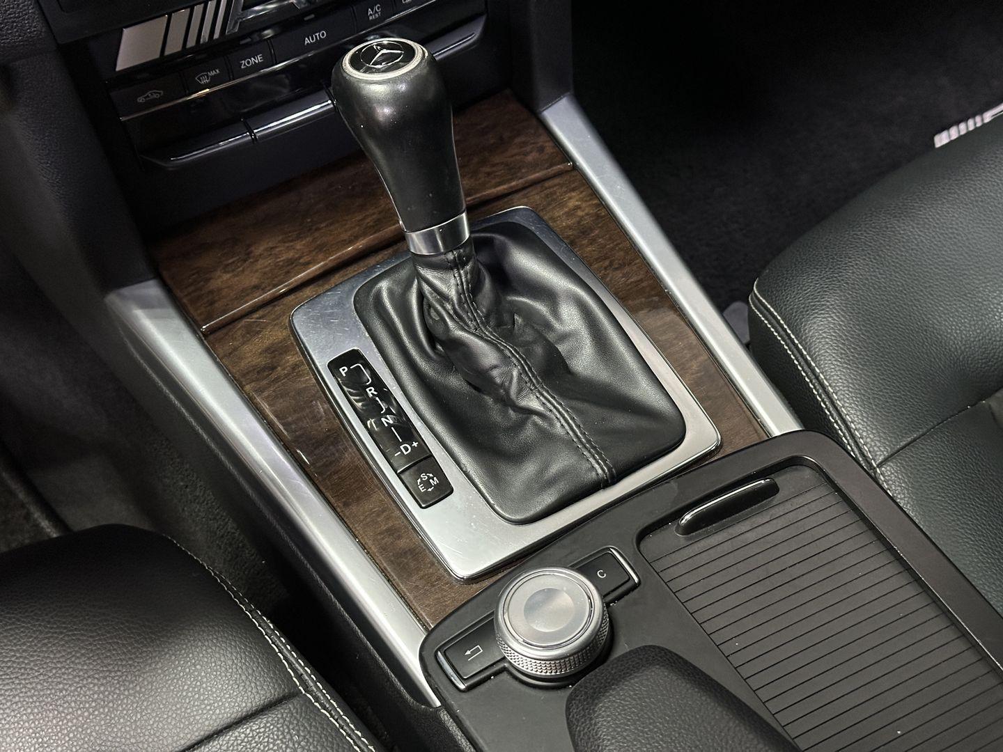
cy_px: 376
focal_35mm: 48
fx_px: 1391
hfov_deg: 39.7
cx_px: 502
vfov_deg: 30.3
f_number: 1.78
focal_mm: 6.86
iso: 500
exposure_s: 1/25
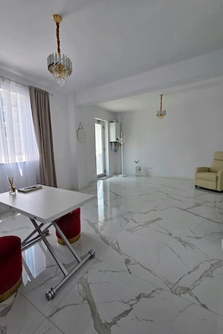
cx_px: 110
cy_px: 164
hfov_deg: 81.3
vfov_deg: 104.2
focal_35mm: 14
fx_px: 130
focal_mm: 2.2
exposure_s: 1/187
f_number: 2.2
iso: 50
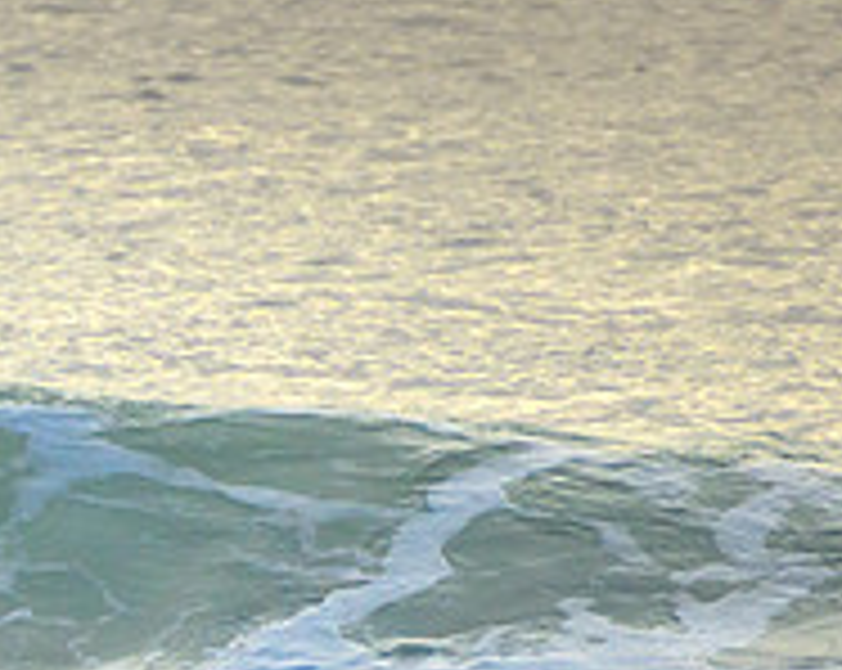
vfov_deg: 1.0
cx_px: -498
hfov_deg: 1.2
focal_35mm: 1604
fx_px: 39909
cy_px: 500
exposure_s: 1/2000
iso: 720
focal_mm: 400
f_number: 5.6
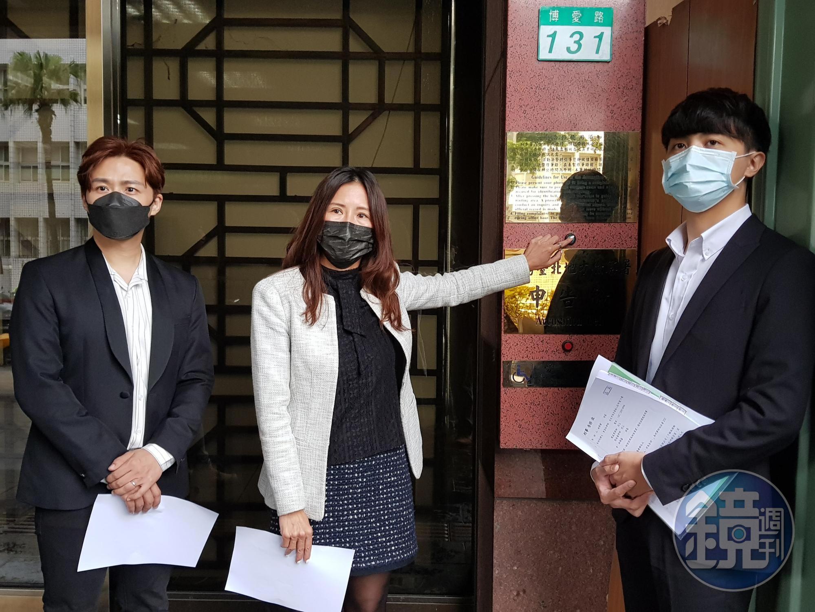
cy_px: 306
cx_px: 408
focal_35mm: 26
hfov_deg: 67.3
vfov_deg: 53.1
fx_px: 612
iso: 200
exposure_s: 1/55
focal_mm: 4.3
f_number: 1.7
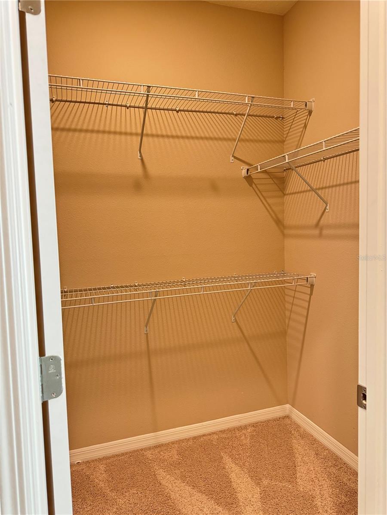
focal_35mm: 24
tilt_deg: -4.6
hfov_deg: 56.8
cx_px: 194
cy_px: 258
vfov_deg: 71.6
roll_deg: +1.8
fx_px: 358
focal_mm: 6.76
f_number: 1.78
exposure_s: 1/60
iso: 320
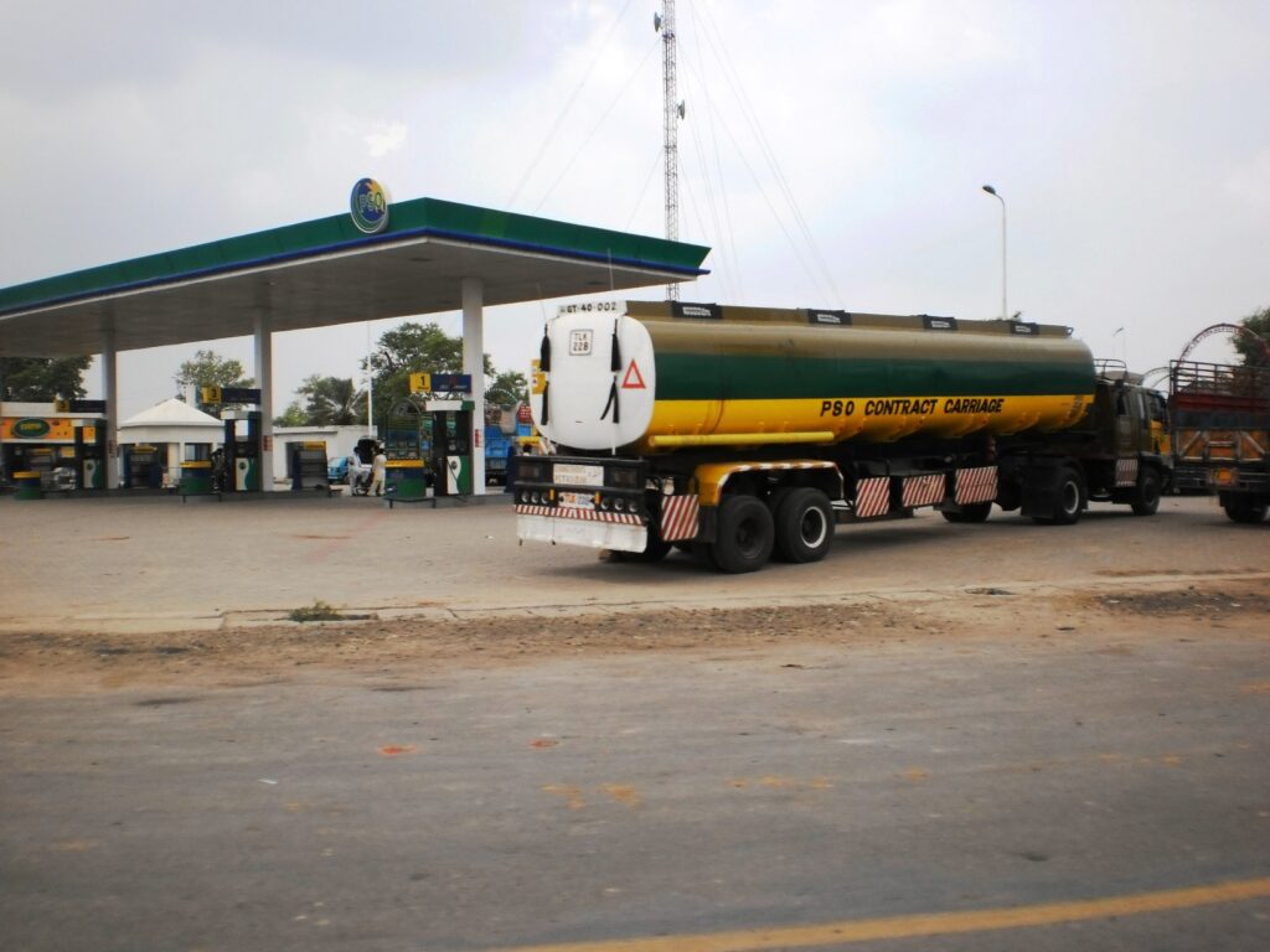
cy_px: 476
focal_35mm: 36
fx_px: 1321
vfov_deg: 39.7
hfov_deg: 51.4
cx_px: 635
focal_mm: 6.3
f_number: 4.6
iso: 100
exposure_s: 1/1000
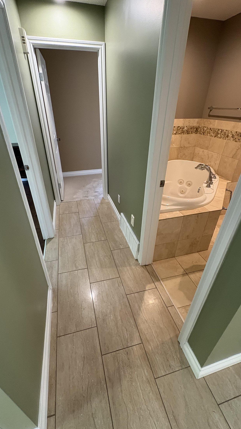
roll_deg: -0.2
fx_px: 182
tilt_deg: -31.0
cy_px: 214
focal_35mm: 16
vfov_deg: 99.4
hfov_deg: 67.0
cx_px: 115
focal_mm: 2.22
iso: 320
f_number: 2.2
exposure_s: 1/60
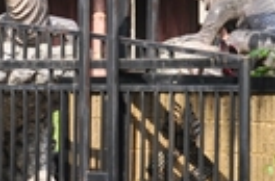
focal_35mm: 228
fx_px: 1736
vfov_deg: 6.0
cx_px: -202
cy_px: 47
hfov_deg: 8.7
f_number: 8
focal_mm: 25
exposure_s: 1/250
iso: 200
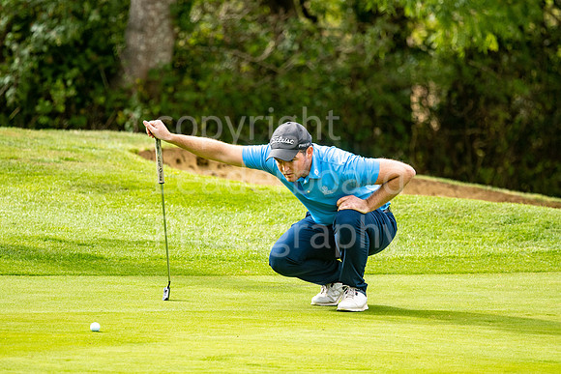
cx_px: 280
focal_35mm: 450
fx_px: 7014
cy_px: 187
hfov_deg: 4.6
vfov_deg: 3.1
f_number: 4
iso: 400
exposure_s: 1/800
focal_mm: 300
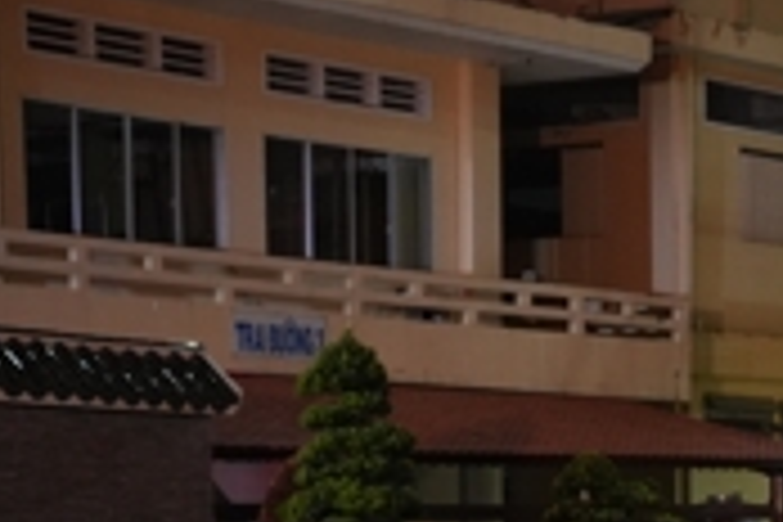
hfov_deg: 13.8
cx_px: 1444
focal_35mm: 131
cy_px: 767
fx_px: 2849
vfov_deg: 10.2
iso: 4000
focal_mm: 35
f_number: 2.8
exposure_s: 1/80
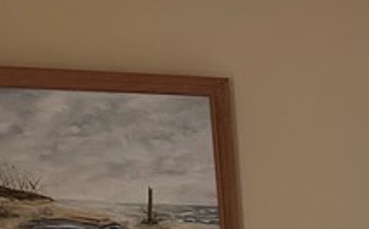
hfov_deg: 13.8
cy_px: 417
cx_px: 798
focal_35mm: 122
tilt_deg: -4.7
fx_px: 1225
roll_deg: +2.9
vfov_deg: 10.1
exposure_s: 1/121
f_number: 1.78
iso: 200
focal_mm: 6.86
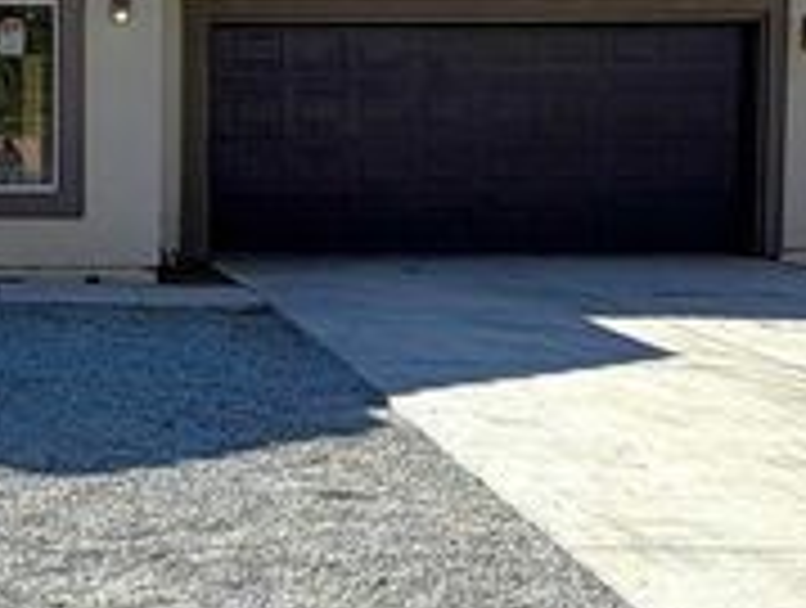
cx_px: -104
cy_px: -180
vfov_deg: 25.3
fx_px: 1167
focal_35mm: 50
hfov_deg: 32.9
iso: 20
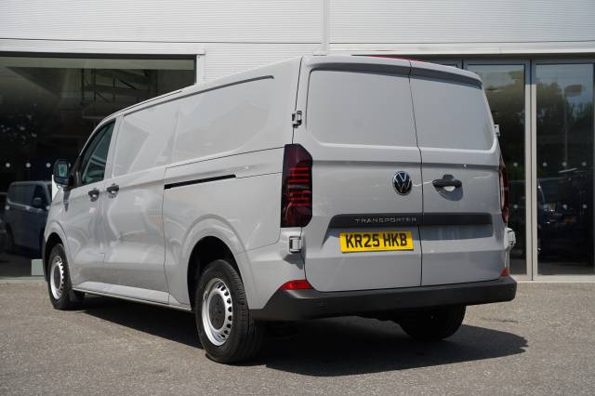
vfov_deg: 27.7
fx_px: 804
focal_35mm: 49
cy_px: 198
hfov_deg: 40.6
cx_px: 298
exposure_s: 1/320
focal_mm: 48.7
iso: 100
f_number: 4.5
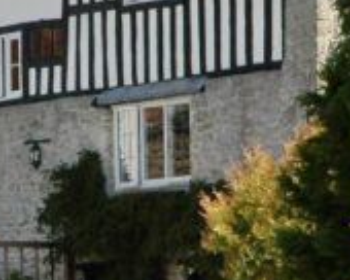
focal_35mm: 370
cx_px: 43
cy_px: 24
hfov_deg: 5.2
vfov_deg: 4.2
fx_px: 3833
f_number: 8
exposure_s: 1/250
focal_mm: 70
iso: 200
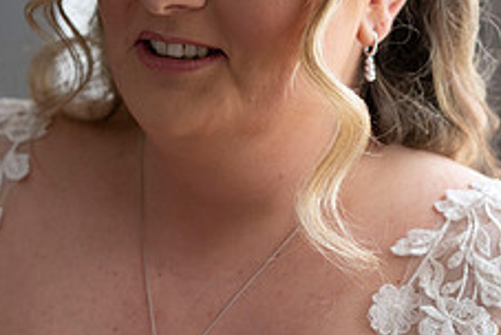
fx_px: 2341
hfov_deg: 12.2
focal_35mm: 168
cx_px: 226
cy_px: 187
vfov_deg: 8.2
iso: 1600
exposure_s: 1/800
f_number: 4
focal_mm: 85
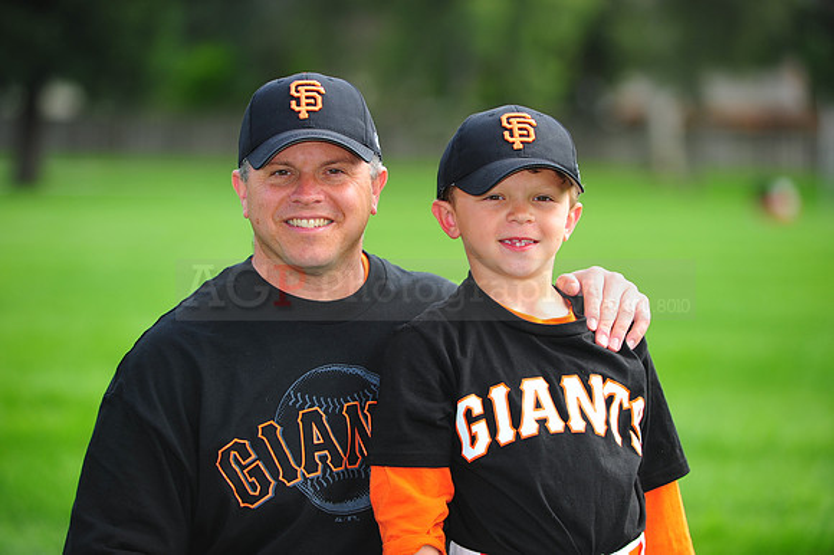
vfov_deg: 8.3
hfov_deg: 12.5
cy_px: 278
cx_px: 417
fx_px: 3820
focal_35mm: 165
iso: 200
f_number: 4
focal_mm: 165
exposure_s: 1/640
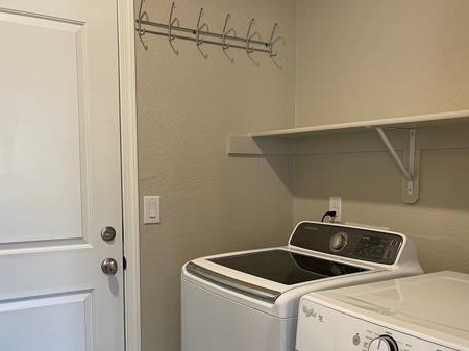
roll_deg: +0.0
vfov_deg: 38.3
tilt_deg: -7.0
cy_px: 225
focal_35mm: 37
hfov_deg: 50.2
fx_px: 501
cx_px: 238
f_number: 1.6
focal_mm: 5.1
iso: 125
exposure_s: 1/60
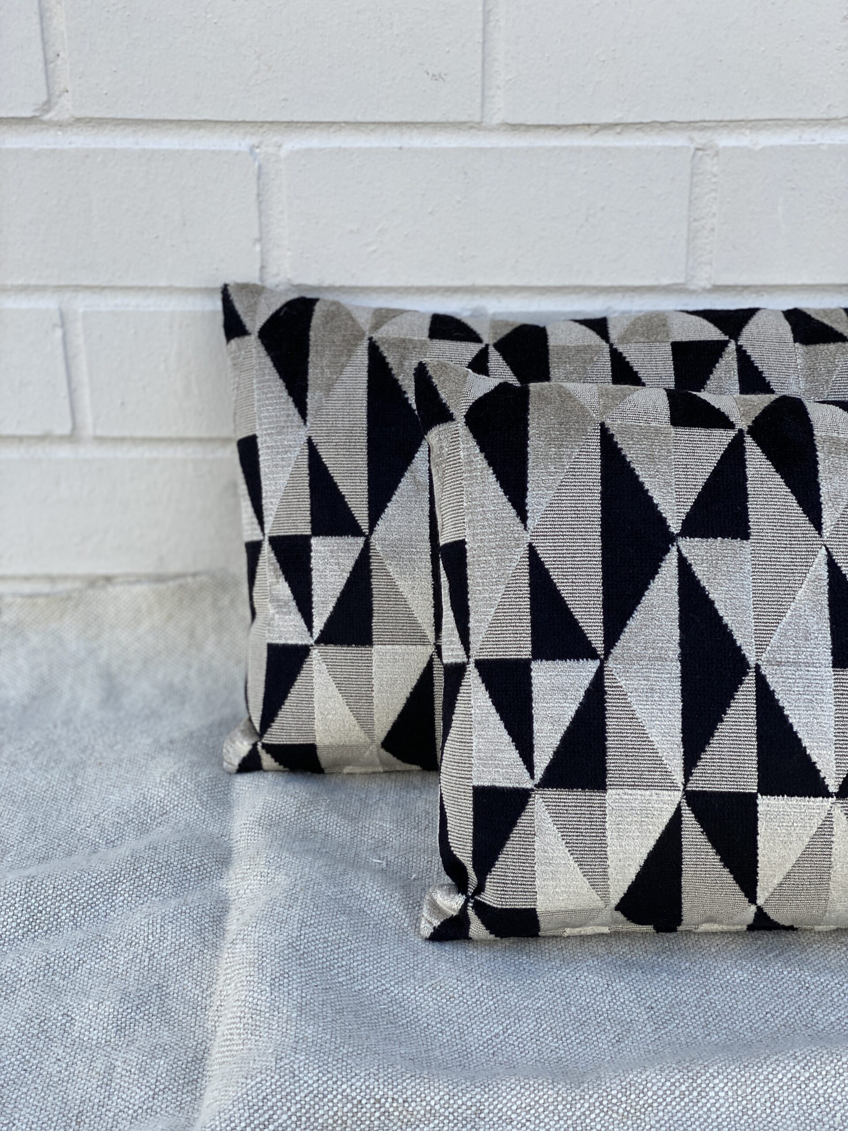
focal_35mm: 52
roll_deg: +0.5
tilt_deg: -22.8
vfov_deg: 36.8
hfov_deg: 28.0
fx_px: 1698
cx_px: 424
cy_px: 566
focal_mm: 6
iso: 20
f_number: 2
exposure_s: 1/452
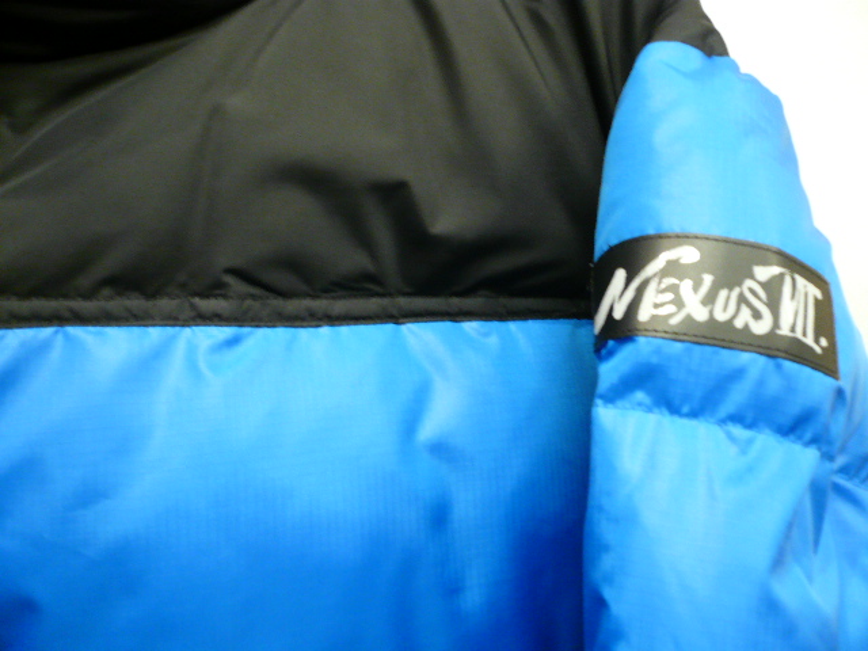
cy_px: 326
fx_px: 702
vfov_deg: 49.7
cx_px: 434
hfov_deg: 63.4
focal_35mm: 28
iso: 200
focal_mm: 4.6
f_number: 2.8
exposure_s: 1/10
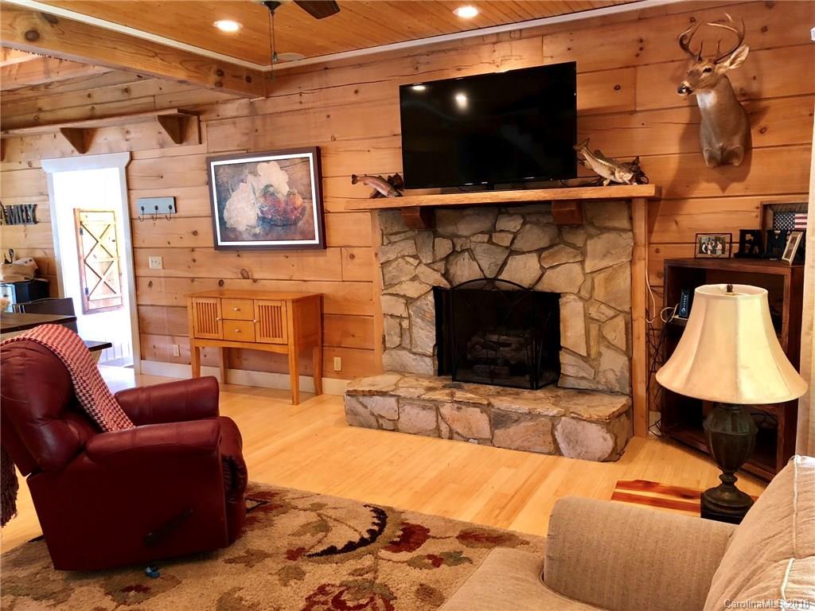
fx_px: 659
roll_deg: +1.9
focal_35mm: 28
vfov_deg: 49.7
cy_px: 306
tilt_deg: -7.6
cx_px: 408
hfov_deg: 63.4
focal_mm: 4
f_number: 1.8
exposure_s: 1/9
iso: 100
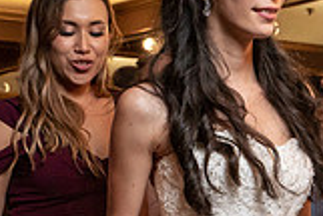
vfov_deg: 10.9
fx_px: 1133
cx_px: 329
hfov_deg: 15.9
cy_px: 147
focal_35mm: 126
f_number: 5.6
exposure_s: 1/200
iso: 2000
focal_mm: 35
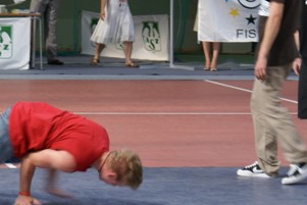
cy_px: 102
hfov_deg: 8.4
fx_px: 2082
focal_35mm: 244
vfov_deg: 5.6
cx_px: 22
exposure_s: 1/30
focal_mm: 70
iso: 200
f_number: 5.6
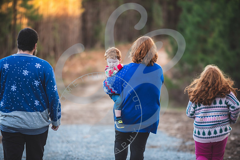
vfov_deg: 6.9
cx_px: 120
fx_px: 1334
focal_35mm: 200
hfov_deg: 10.3
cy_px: 80
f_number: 2.8
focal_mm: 200
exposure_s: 1/200
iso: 100
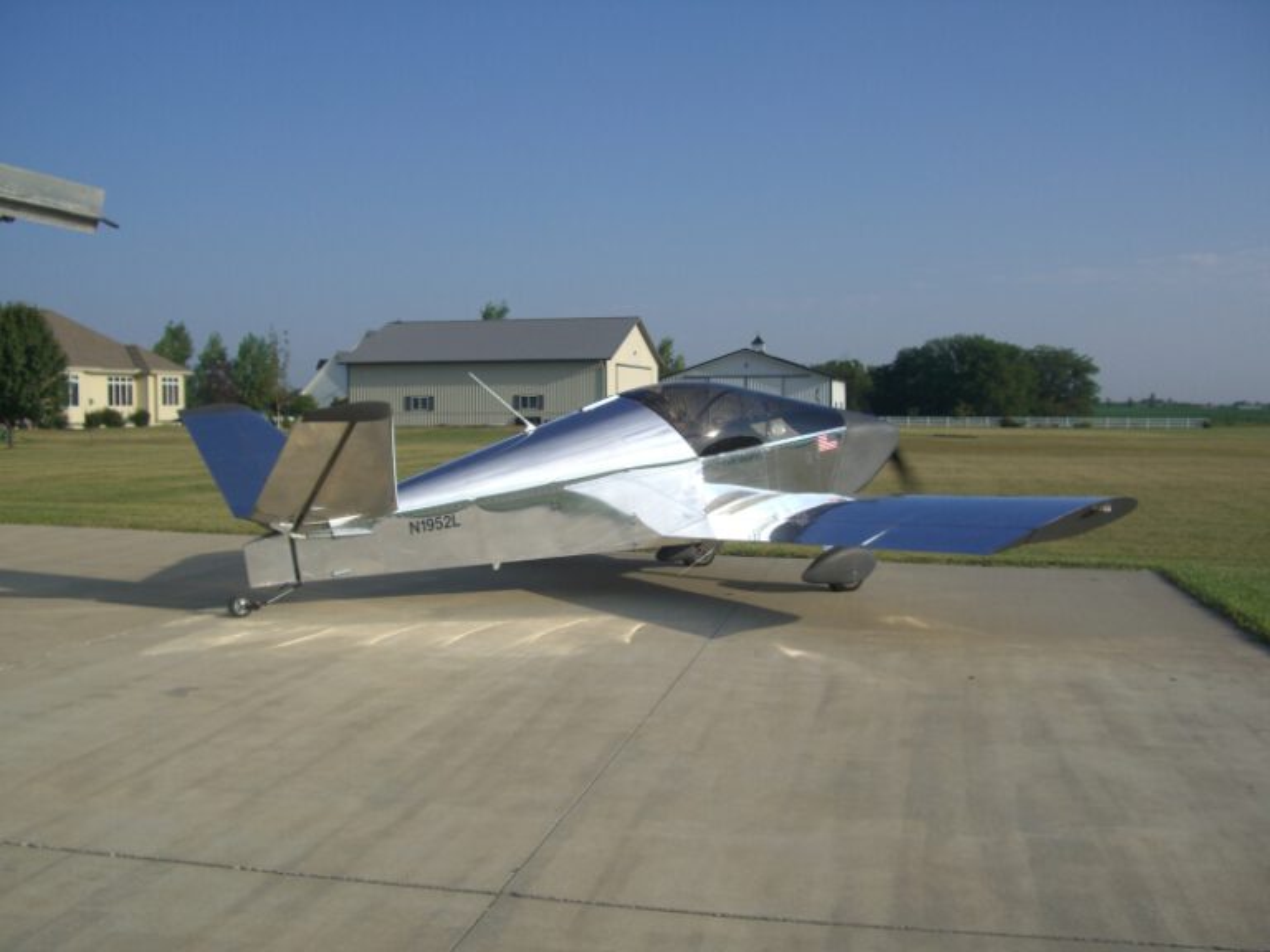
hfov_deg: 49.0
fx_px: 1394
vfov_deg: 37.7
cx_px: 635
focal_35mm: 38
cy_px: 476
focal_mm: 7.9
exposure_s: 1/400
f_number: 5.6
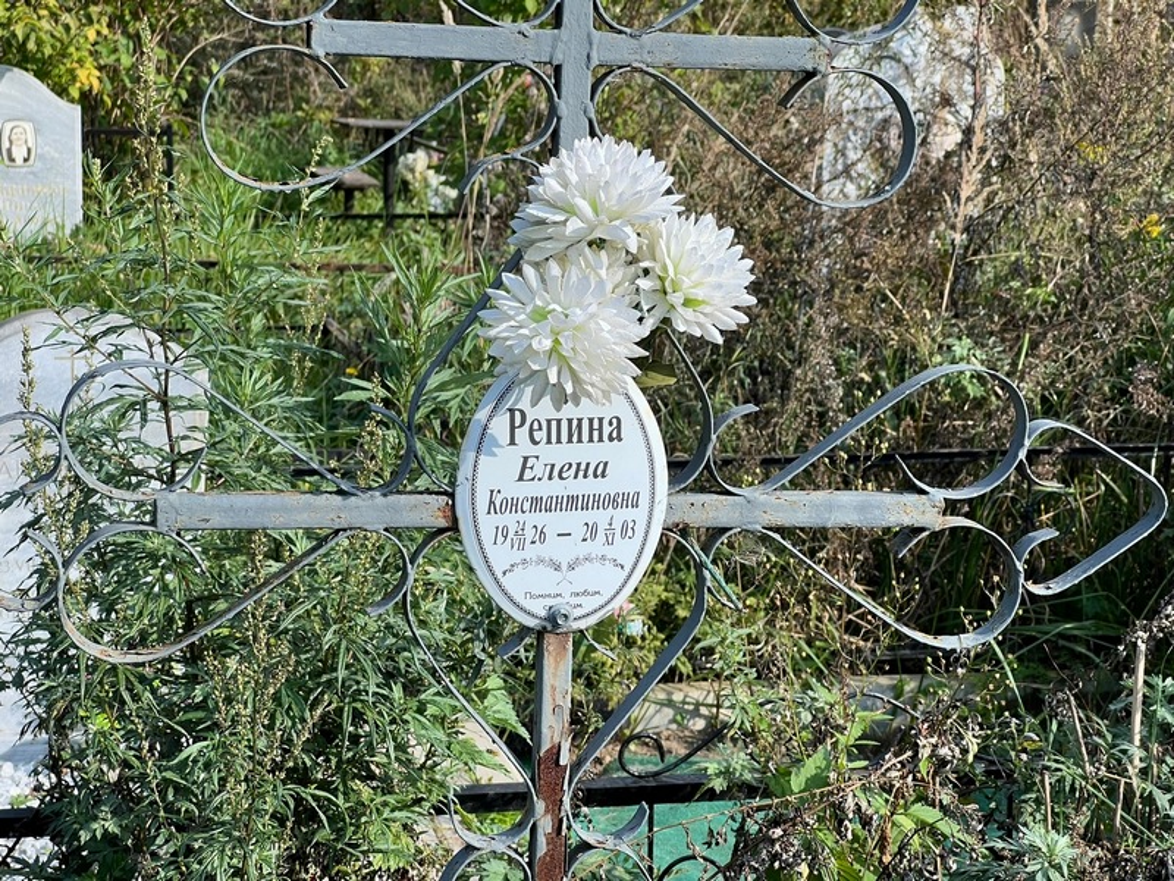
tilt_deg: -13.4
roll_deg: -1.1
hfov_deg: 25.3
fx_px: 2611
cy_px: 440
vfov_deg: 19.1
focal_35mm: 77
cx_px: 587
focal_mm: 9
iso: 32
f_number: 2.8
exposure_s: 1/256
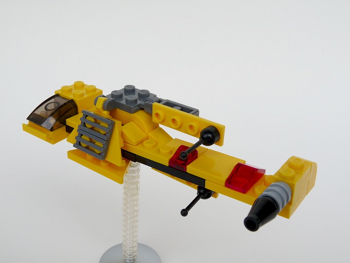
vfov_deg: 34.3
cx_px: 175
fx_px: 425
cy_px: 132
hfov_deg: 44.8
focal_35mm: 42
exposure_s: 1/80
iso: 100
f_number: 6.3
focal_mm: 7.4
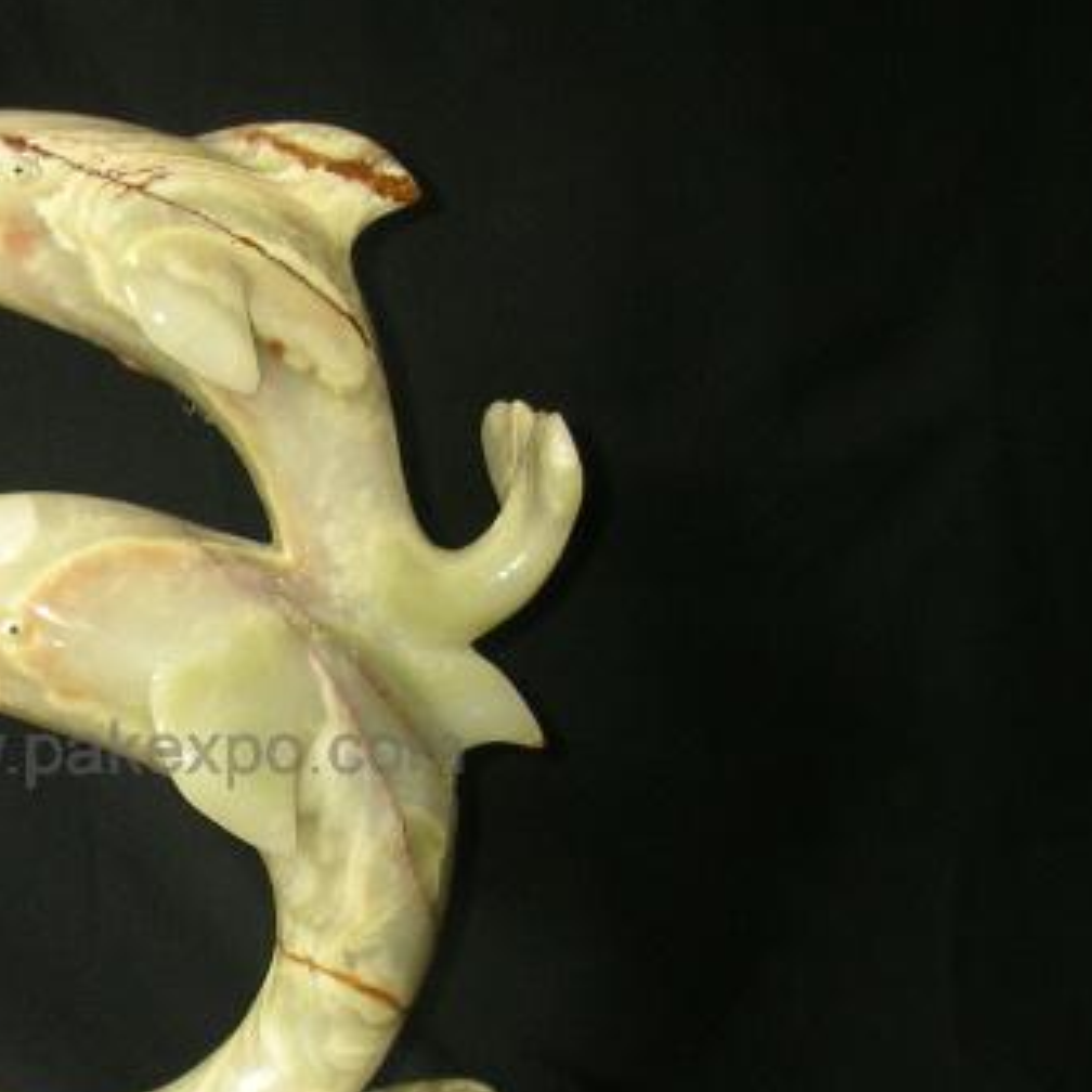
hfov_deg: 26.2
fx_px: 2284
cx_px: 153
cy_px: 754
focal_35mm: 64
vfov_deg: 26.7
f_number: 2.9
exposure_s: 1/31.6
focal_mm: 6
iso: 100
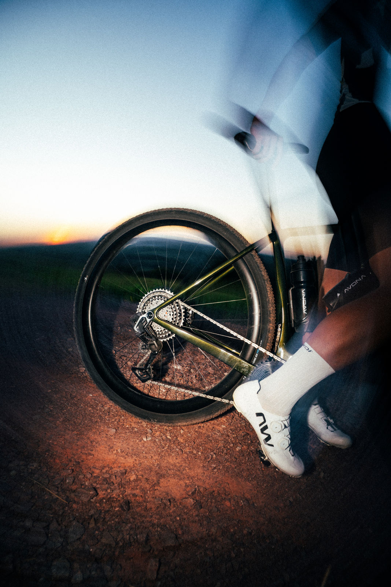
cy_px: 294
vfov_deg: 96.7
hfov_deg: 73.8
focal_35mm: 16
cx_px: 196
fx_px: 261
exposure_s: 1/13
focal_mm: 16
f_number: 6.3
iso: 200
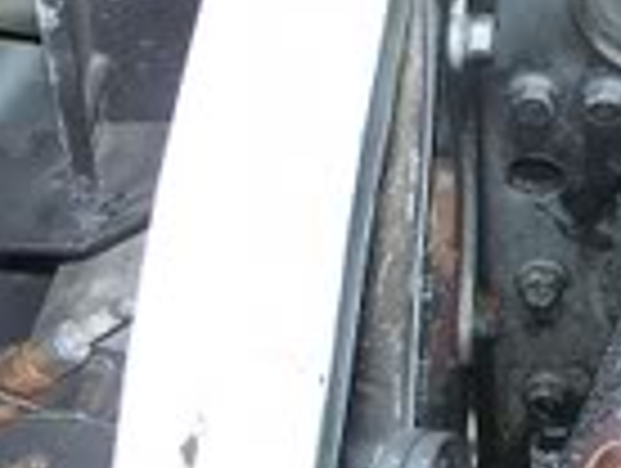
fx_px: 3073
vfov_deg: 8.4
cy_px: -310
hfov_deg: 11.1
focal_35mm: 171
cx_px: 932
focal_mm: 7.8
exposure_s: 1/125
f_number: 2.8
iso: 64
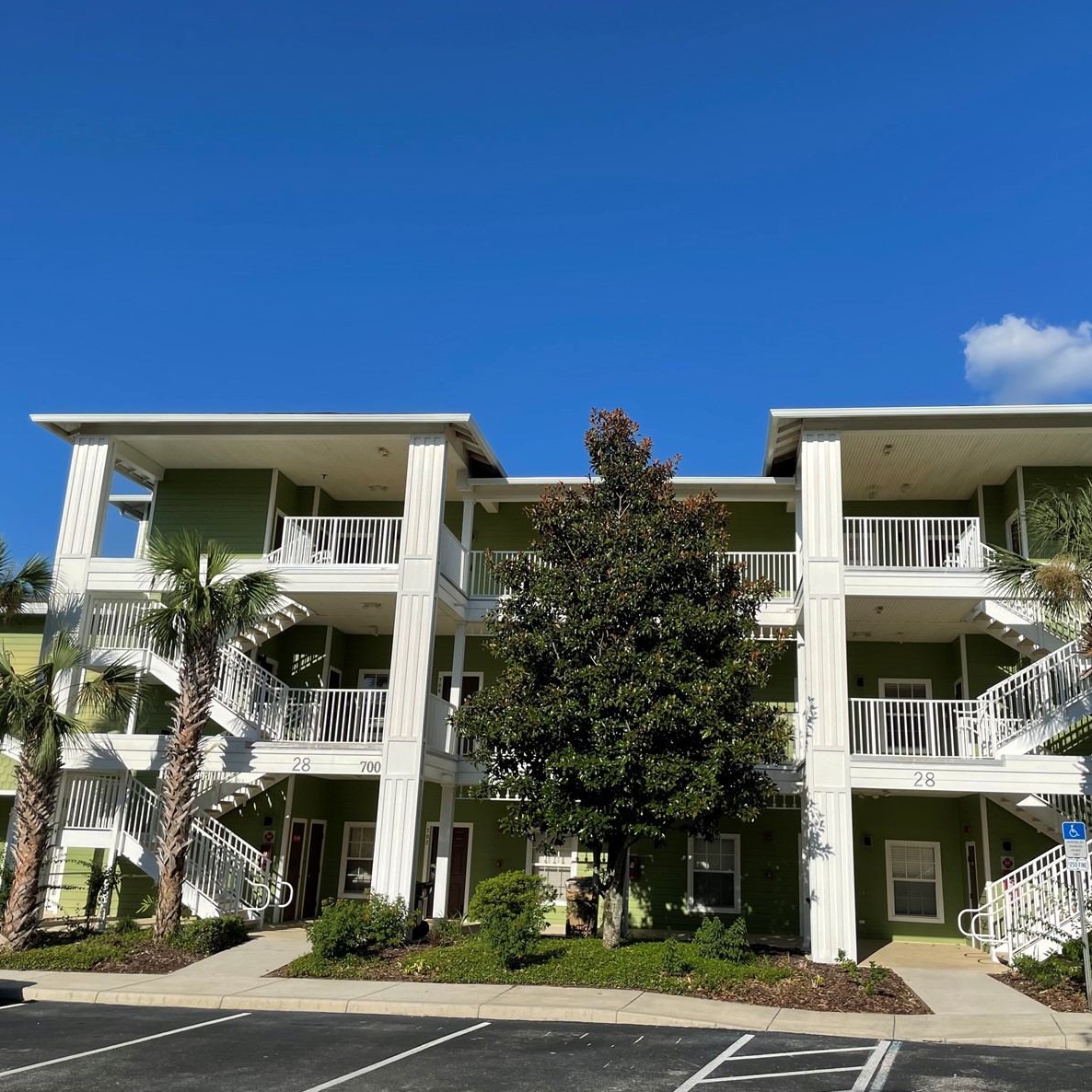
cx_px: 602
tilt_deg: +15.3
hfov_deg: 52.4
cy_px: 541
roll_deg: -2.2
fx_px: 1106
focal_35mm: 31
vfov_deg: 52.5
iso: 32
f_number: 1.6
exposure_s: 1/4651
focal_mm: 4.2
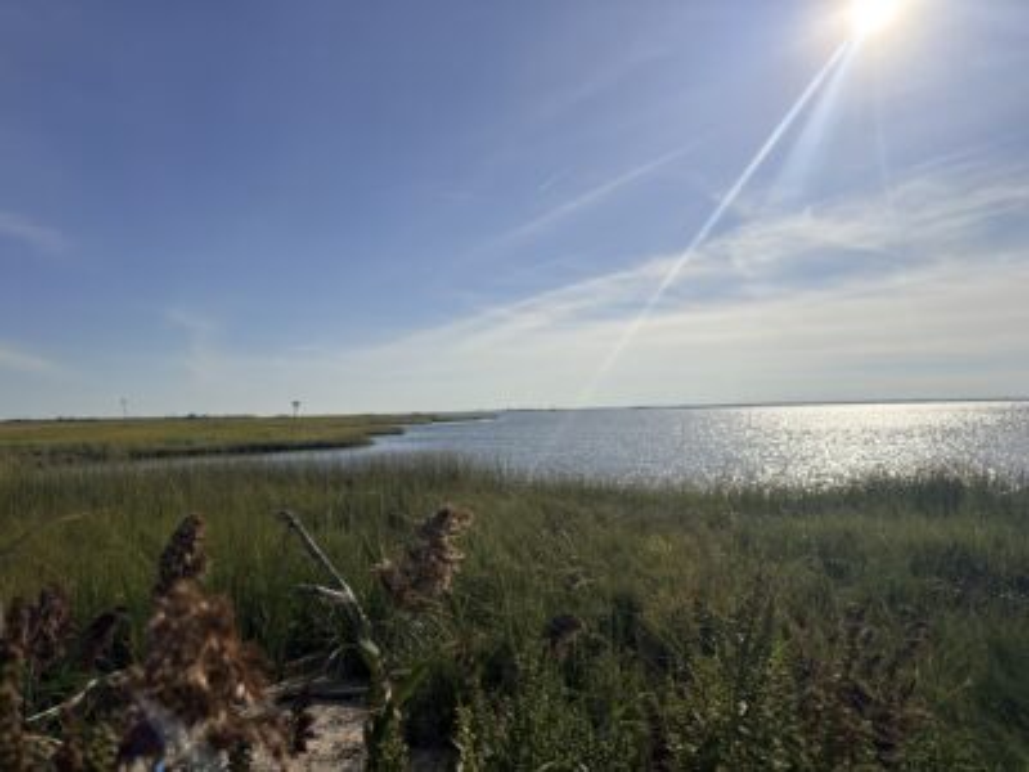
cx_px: 514
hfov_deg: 71.6
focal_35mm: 24
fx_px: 713
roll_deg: +1.5
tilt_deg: +0.8
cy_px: 386
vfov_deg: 56.8
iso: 100
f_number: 1.78
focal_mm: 6.76
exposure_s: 1/32258
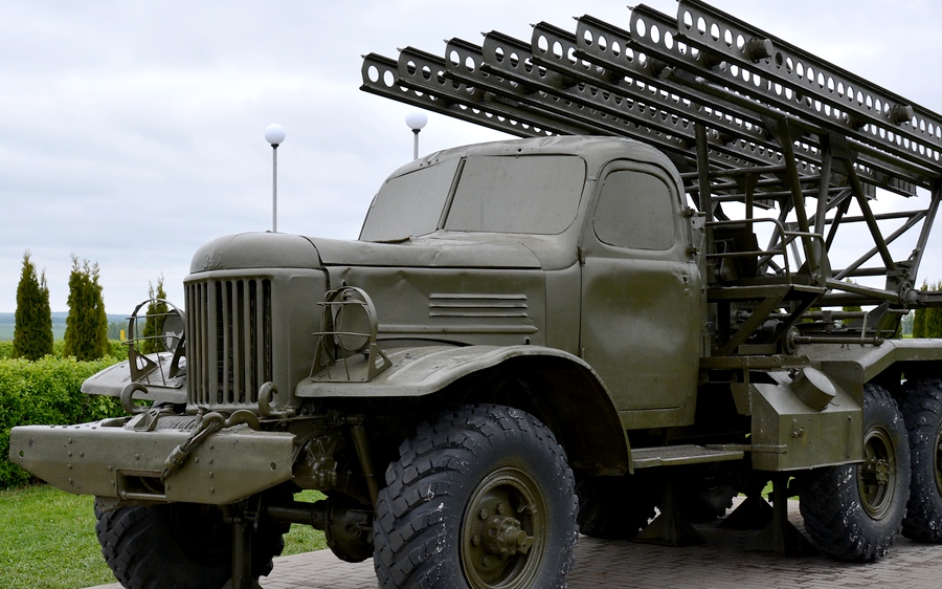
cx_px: 489
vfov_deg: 24.4
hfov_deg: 38.2
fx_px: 1360
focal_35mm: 53
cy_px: 307
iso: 200
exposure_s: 1/200
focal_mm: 26
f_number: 7.1
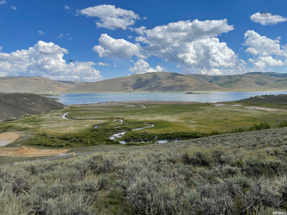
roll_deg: +1.0
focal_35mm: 26
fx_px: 216
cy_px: 108
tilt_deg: -4.2
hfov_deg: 67.3
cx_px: 144
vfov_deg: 53.1
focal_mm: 4.2
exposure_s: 1/4132
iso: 32
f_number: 1.6
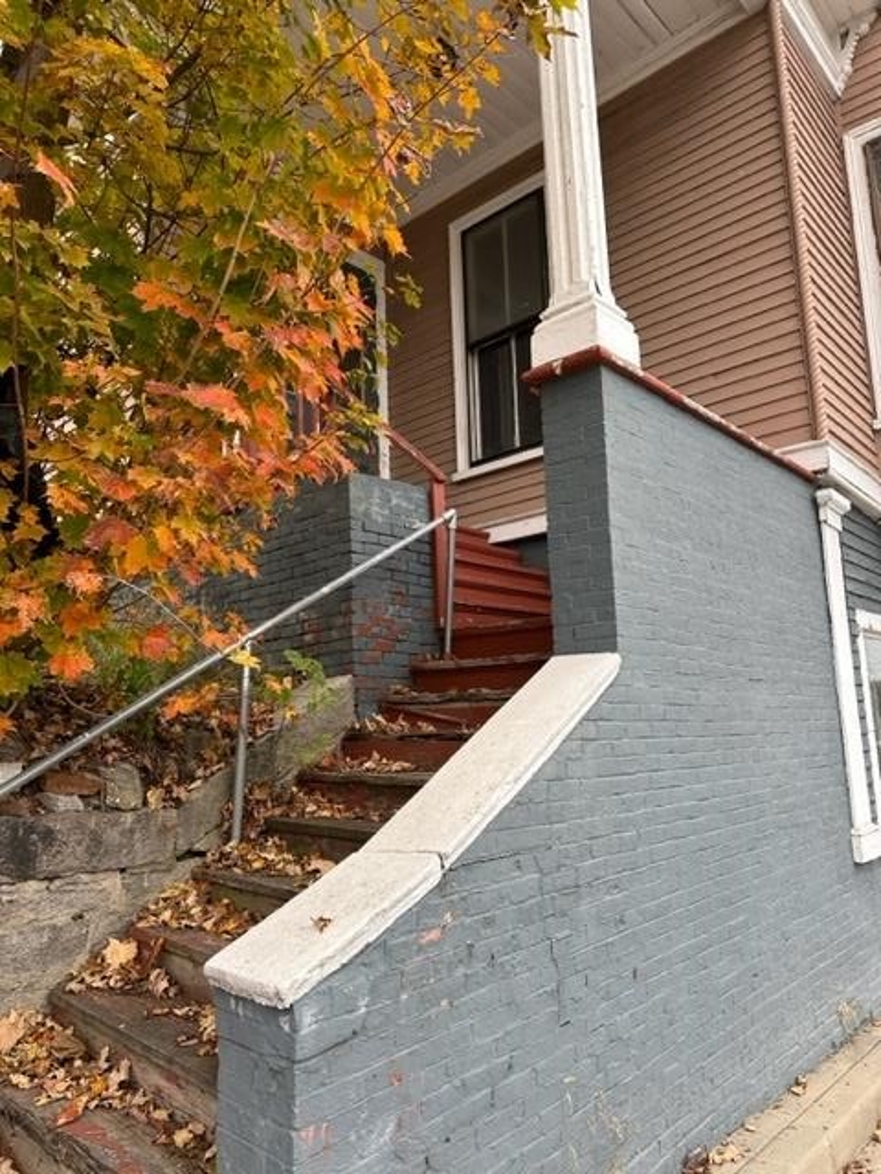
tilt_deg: +9.4
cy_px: 587
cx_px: 440
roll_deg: +0.8
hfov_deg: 56.8
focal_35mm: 24
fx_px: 814
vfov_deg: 71.6
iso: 80
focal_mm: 6.86
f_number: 1.78
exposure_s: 1/311
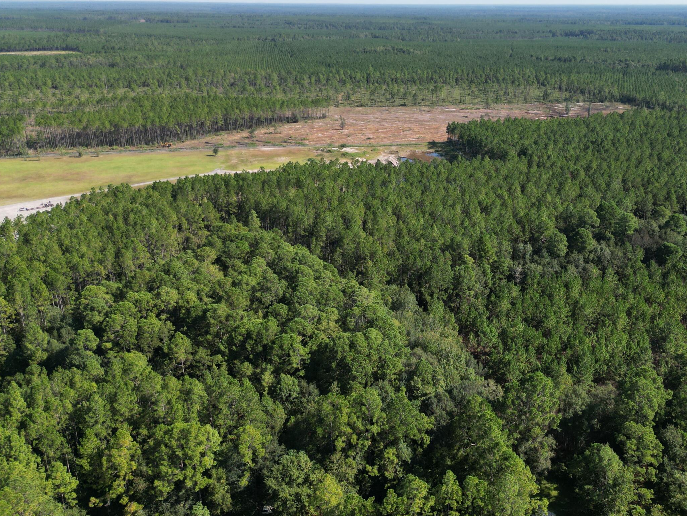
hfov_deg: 51.8
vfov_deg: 40.7
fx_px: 695
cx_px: 449
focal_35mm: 35
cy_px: 235
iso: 120
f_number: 1.7
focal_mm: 6.72
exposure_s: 1/2500
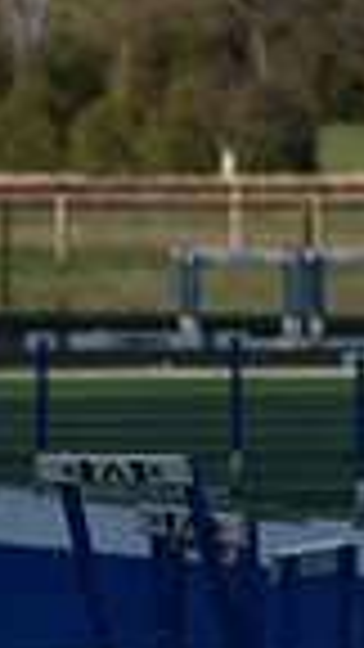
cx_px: 1137
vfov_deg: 2.3
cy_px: 526
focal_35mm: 950
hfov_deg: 1.3
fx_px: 16301
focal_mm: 150
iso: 1000
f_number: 8
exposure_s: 1/1000
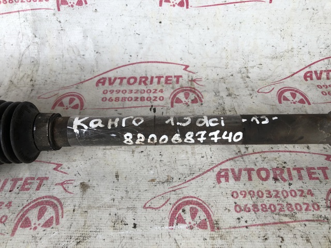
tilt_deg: -48.4
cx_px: 166
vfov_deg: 49.7
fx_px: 268
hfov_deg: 63.5
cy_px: 124
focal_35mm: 28
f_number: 1.8
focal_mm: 4
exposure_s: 1/130
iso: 20
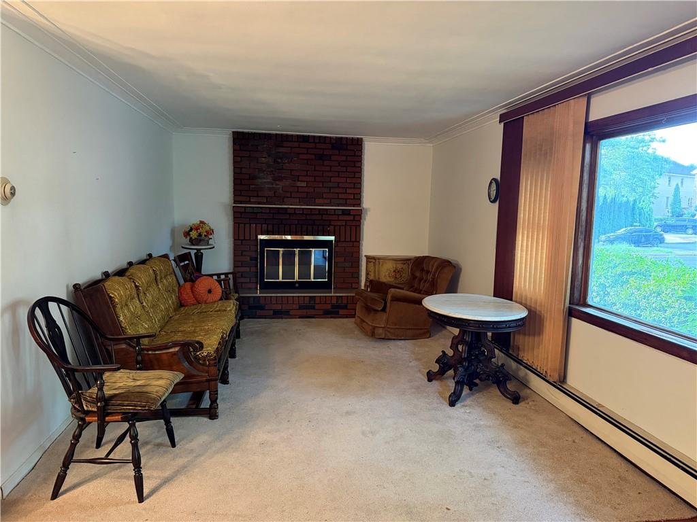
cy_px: 261
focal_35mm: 24
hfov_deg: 71.6
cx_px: 348
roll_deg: -1.6
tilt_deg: -5.5
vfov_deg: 56.8
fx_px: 483
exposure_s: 1/60
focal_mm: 6.76
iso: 640
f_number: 1.78
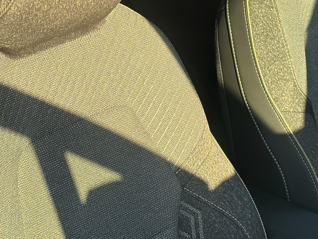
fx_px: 1167
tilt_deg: -21.8
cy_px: 146
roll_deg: +0.1
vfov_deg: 11.7
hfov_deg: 15.5
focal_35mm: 127
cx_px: 188
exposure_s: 1/663
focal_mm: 6.86
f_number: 1.78
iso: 100
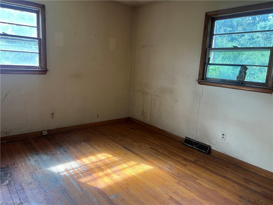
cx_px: 136
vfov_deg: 53.1
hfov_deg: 67.3
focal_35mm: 26
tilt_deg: -6.9
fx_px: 205
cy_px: 102
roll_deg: -2.1
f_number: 1.5
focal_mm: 5.7
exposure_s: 1/96
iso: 125
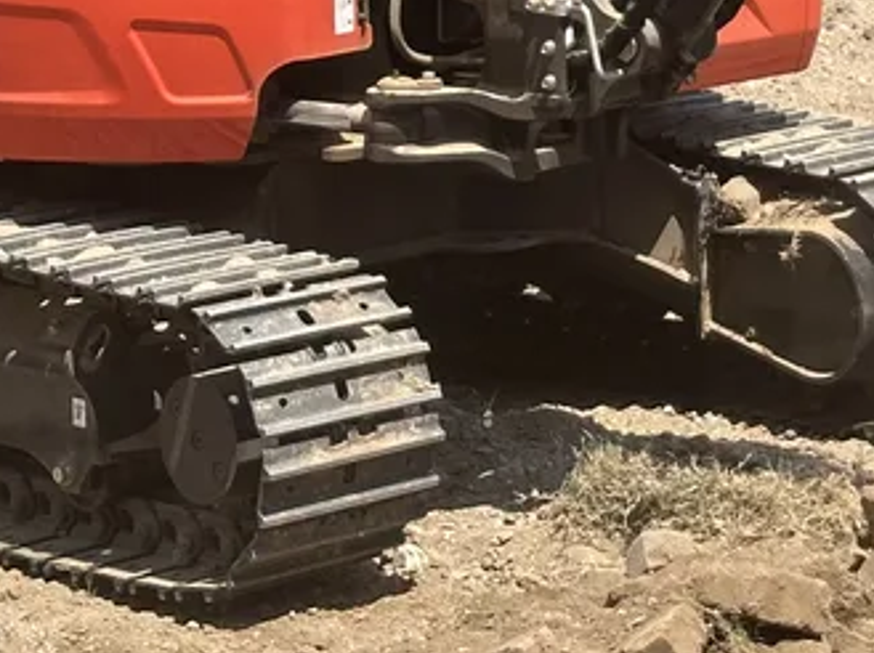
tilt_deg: -6.0
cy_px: -281
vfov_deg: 7.8
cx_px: 970
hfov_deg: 10.5
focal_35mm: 187
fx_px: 4716
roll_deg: +1.3
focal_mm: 6.86
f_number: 1.78
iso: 64
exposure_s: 1/2532
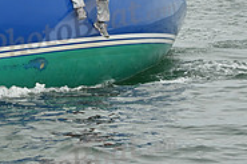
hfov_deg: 9.2
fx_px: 1508
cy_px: -23
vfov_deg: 6.2
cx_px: -80
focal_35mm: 220
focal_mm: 70
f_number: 9
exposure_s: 1/800
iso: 320
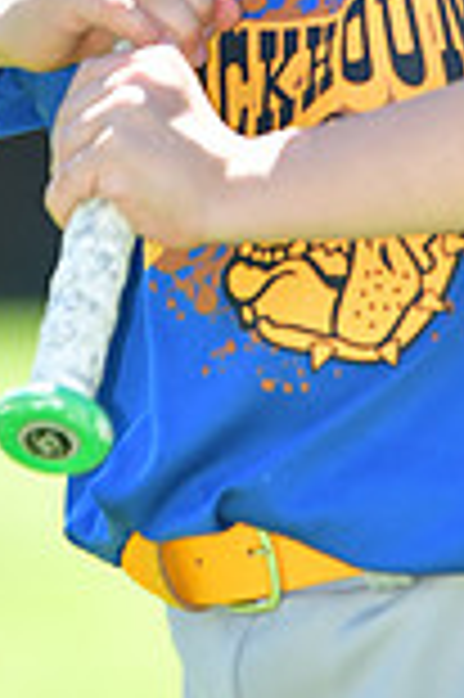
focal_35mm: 872
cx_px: 264
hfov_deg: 1.6
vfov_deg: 2.4
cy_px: -405
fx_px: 16893
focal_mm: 155
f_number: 4.5
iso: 400
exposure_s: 1/1000
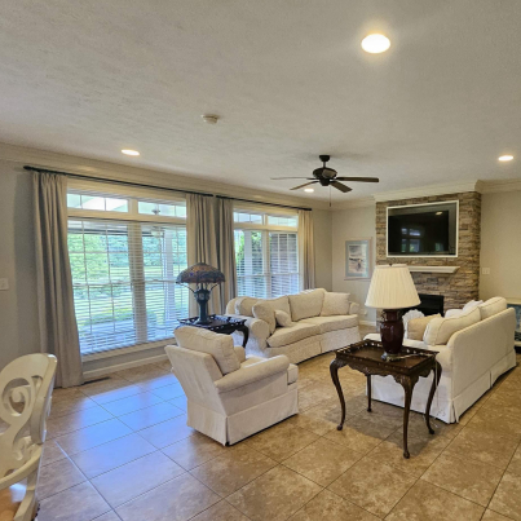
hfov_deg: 74.5
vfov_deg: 77.5
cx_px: 360
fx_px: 324
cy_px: 286
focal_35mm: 19
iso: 320
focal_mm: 1.74
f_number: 2.2
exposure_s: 1/40
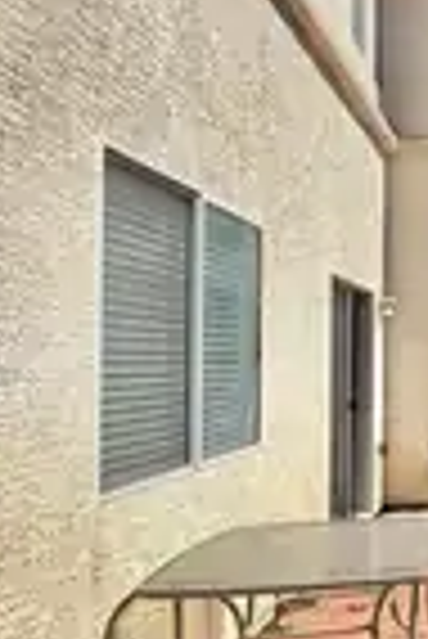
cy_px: 360
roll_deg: -1.2
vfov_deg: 47.3
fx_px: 729
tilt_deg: +0.4
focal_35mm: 41
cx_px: 743
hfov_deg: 22.2
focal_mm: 2.22
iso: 25
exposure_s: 1/1464
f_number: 2.2
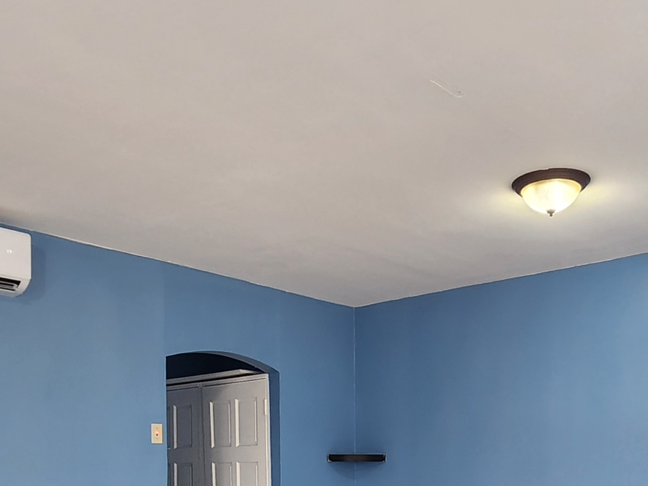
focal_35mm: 38
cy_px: 499
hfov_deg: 48.8
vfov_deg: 34.0
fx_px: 711
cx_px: 377
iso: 200
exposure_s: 1/60
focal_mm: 2.2
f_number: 2.2
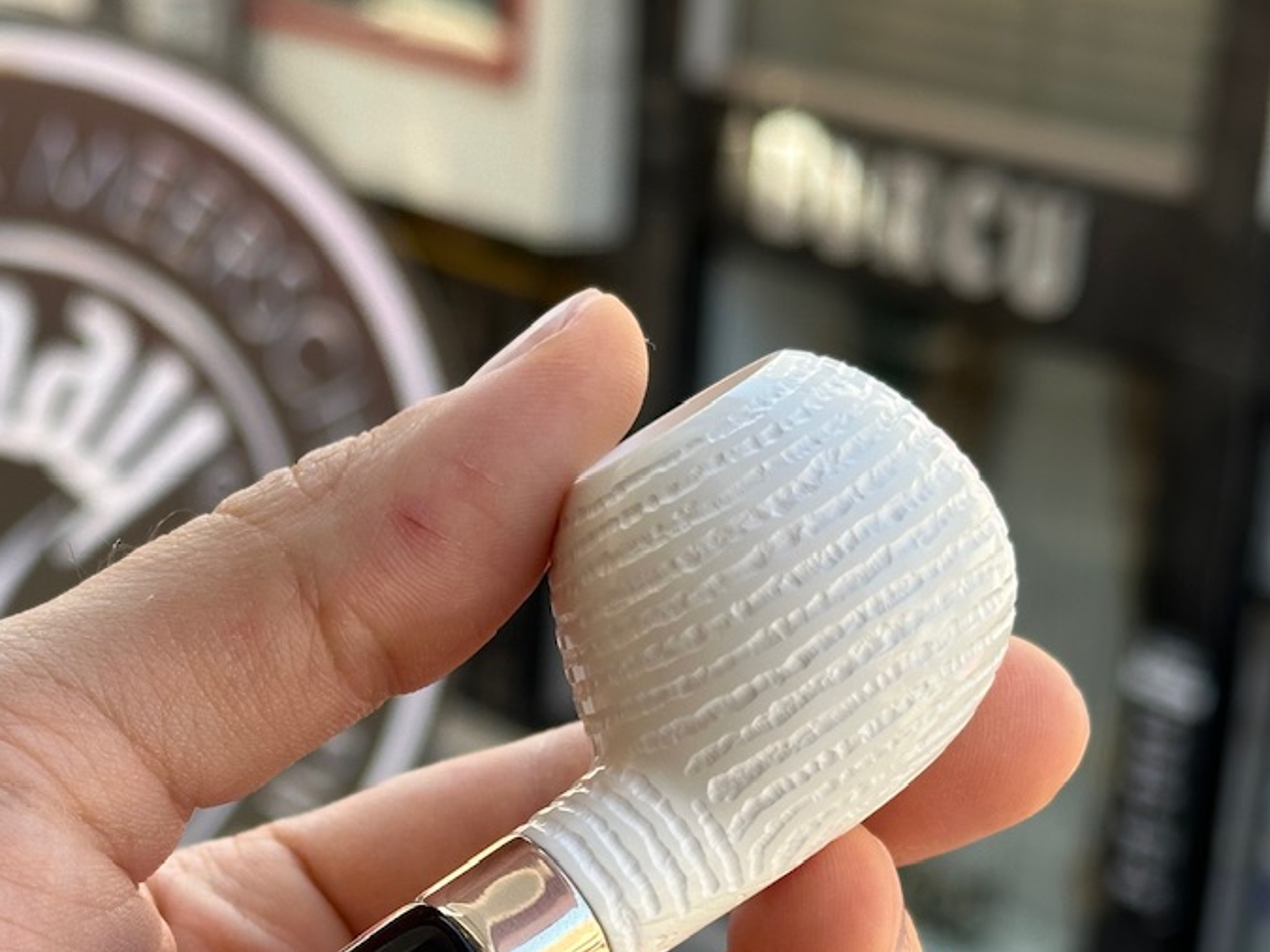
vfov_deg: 16.0
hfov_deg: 21.4
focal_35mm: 91
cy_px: 854
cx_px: 324
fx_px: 3338
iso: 64
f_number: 1.78
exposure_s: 1/409
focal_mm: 6.86
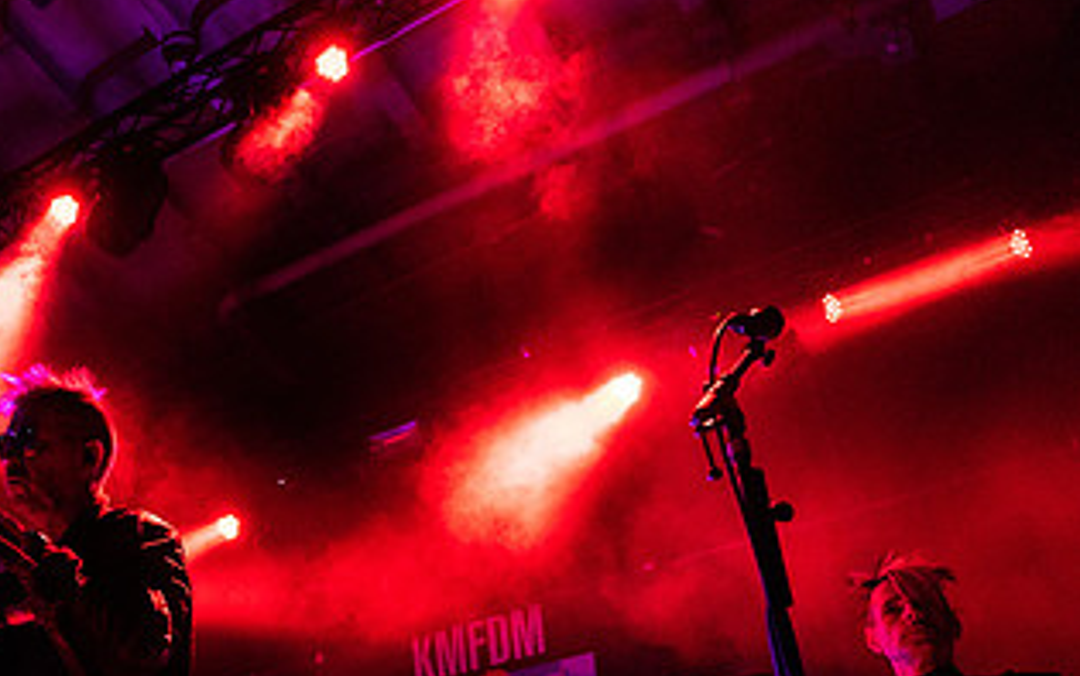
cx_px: 93
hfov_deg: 40.7
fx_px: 1325
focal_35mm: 45
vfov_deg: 27.4
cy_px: 637
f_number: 3.2
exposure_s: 1/250
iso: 3200
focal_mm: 24
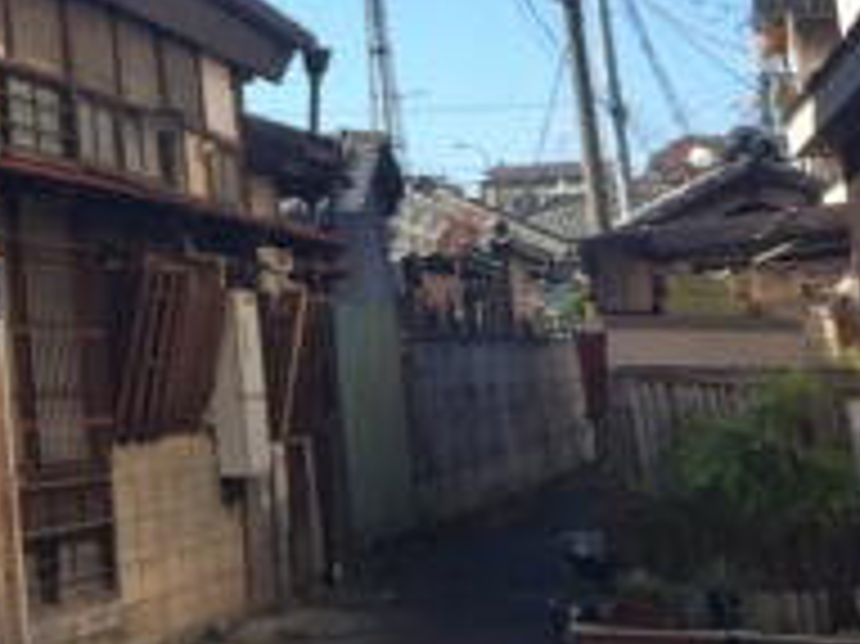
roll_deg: +0.7
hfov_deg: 18.9
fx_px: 2259
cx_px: -446
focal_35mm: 91
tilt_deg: +10.3
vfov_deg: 15.6
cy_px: -153
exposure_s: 1/732
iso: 32
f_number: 2.2
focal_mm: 4.15
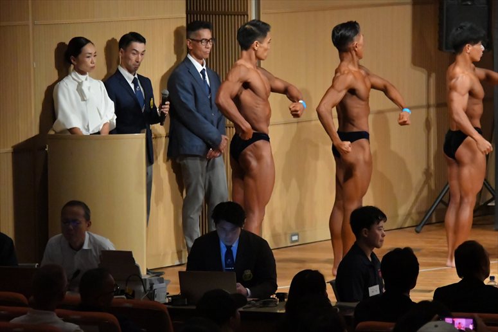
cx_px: 249
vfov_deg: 6.1
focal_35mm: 225
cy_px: 166
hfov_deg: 9.2
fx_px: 3111
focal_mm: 150
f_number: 5.6
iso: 11400
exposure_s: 1/400
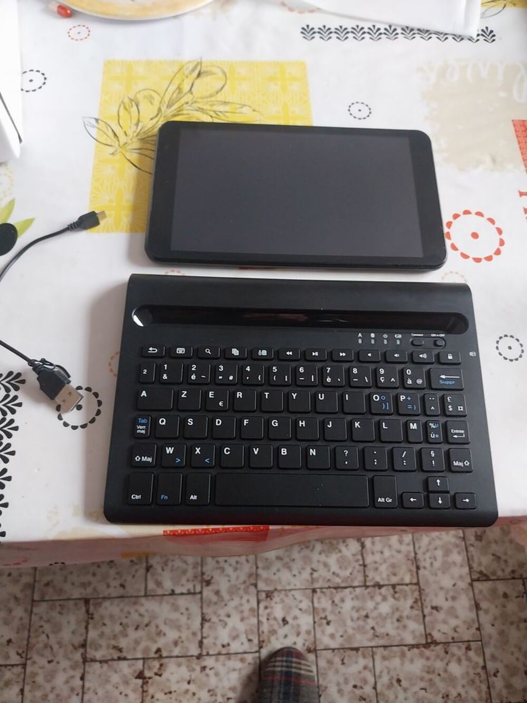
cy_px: 352
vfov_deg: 67.3
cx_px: 264
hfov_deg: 53.1
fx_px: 528
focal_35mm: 26
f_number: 1.8
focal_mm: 4
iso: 500
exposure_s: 1/25
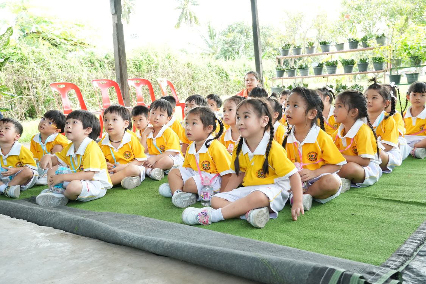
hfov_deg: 53.1
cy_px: 142
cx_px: 213
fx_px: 426
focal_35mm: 36
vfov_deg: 36.9
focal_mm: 24
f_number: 4
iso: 1600
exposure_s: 1/500
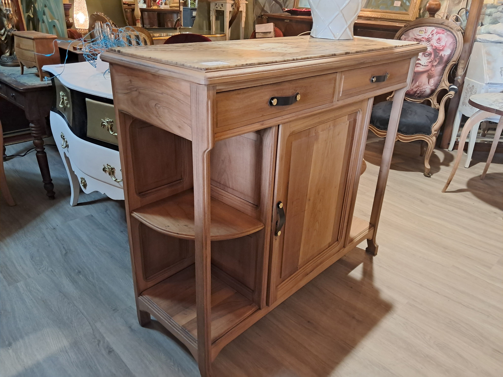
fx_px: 392
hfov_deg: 65.3
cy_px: 188
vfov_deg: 51.4
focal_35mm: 27
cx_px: 252
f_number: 1.8
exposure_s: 1/50
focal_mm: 4
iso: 500
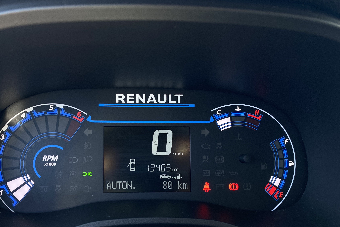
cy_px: 147
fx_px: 302
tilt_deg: -19.6
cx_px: 142
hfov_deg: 58.4
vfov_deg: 40.7
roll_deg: -2.7
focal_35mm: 32
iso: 100
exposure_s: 1/100
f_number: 1.8
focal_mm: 4.25
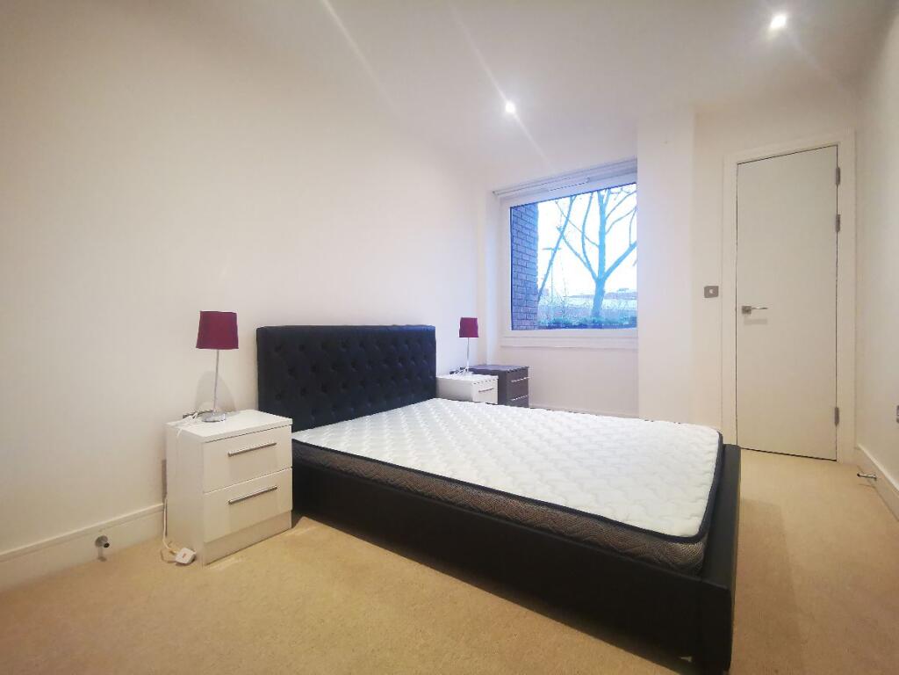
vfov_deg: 78.1
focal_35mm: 16
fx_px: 416
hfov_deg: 94.5
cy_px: 338
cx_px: 450
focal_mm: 2.35
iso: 400
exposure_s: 1/50
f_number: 2.2
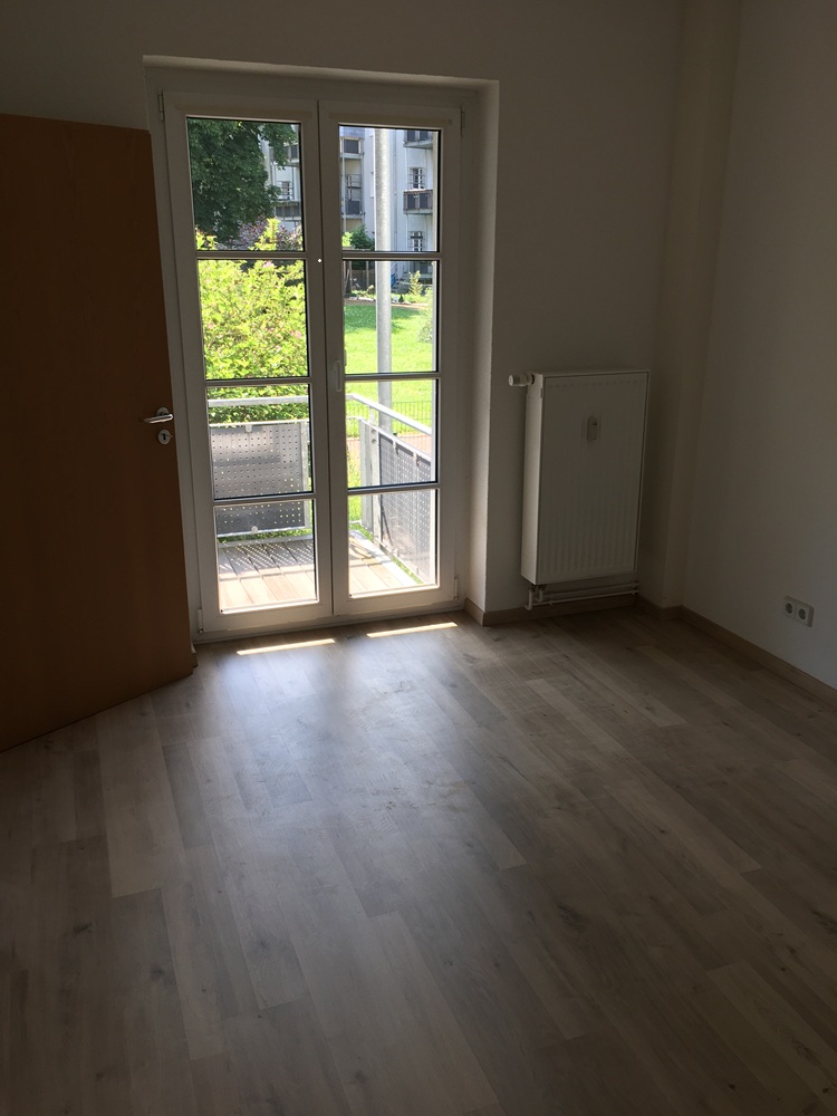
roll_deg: -0.4
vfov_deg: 61.7
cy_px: 558
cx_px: 418
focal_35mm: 29
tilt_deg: -17.8
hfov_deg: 48.2
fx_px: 935
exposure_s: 1/100
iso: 25
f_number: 2.2
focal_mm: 4.15
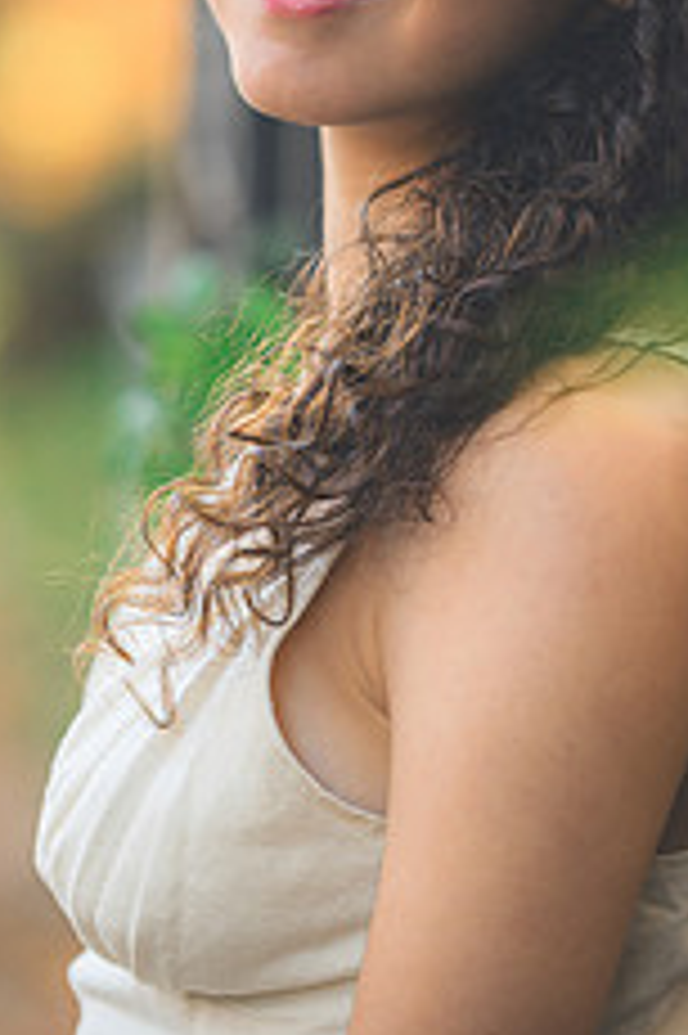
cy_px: 202
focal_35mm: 264
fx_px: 7579
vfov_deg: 7.8
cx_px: 324
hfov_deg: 5.2
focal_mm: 135
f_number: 2.8
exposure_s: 1/250
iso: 360
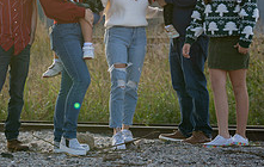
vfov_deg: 6.3
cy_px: 31
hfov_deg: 10.0
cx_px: 30
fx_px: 1509
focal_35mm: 209
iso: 100
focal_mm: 70
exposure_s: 1/320
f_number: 3.5
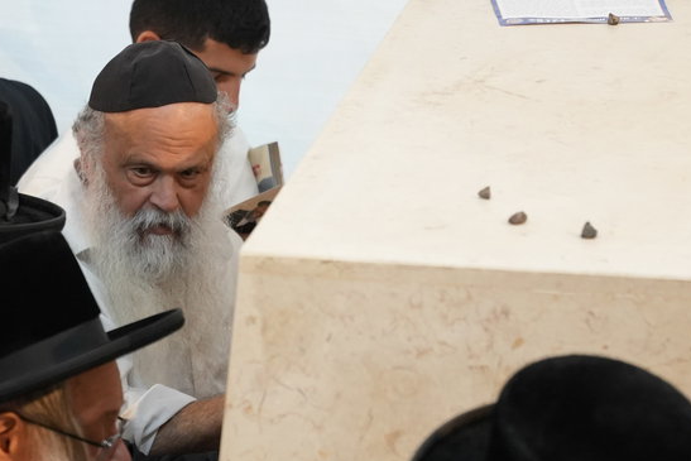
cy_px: 458
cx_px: 15
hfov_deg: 11.4
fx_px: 3437
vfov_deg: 7.6
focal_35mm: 179
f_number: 2.8
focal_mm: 70
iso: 3200
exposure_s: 1/125
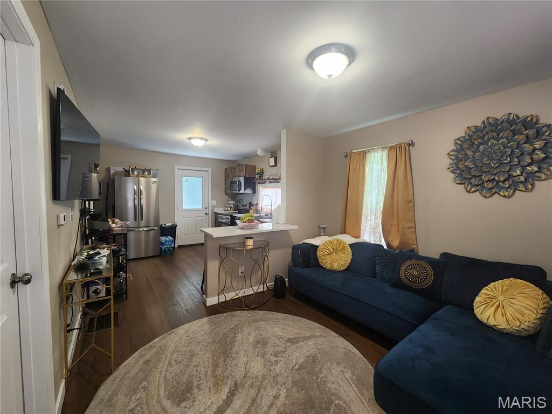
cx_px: 276
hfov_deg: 106.2
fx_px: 207
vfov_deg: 89.9
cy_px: 207
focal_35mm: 13
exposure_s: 1/60
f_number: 2.2
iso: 320
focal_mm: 2.2
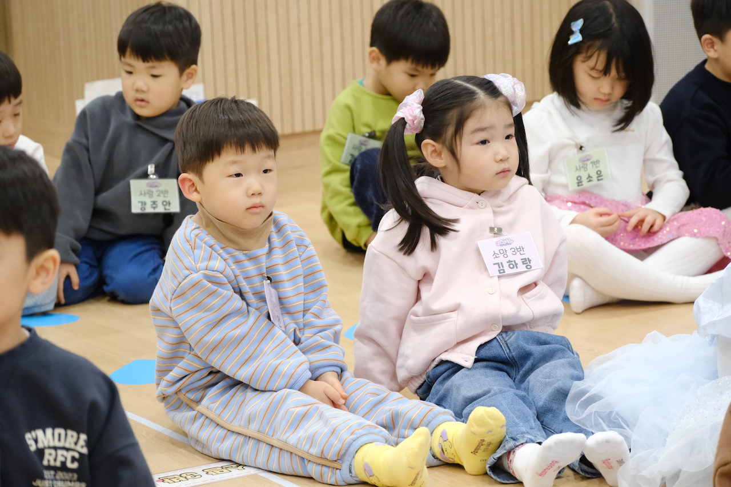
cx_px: 366
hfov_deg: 16.8
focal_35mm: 122
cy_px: 244
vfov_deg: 11.2
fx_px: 2477
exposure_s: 1/125
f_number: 4.5
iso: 5000
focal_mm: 81.3
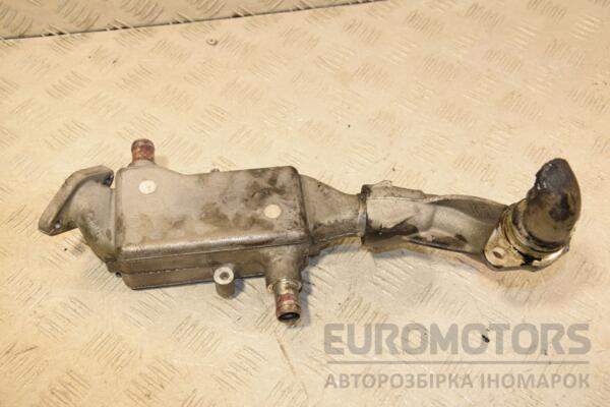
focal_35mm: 48
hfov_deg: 41.1
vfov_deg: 28.1
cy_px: 204
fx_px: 813
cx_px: 305
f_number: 6.3
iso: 800
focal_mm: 32
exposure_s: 1/200
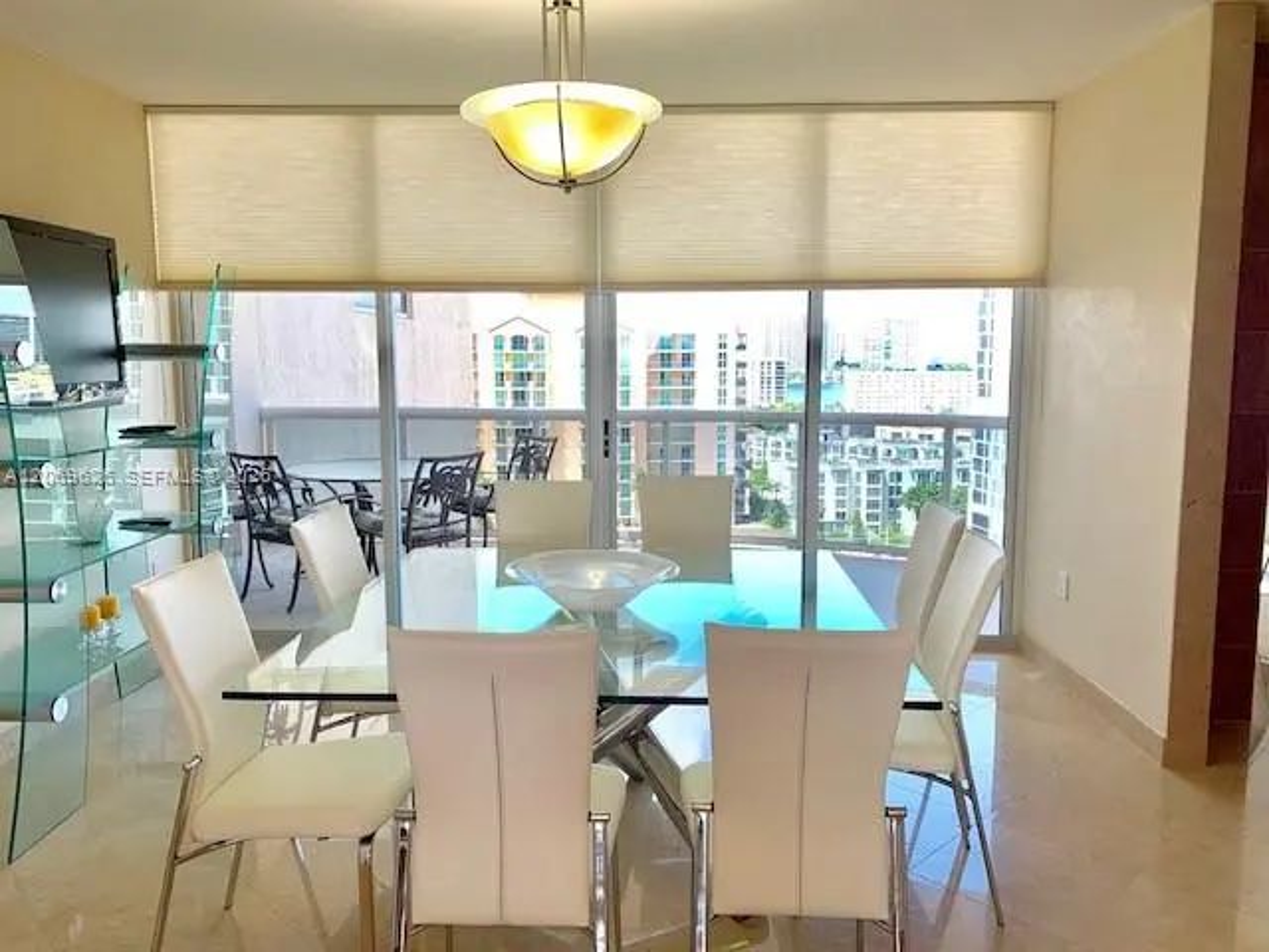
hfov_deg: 67.3
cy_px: 476
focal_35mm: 26
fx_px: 953
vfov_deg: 53.1
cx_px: 634
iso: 25
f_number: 1.8
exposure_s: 1/120
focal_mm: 4.25
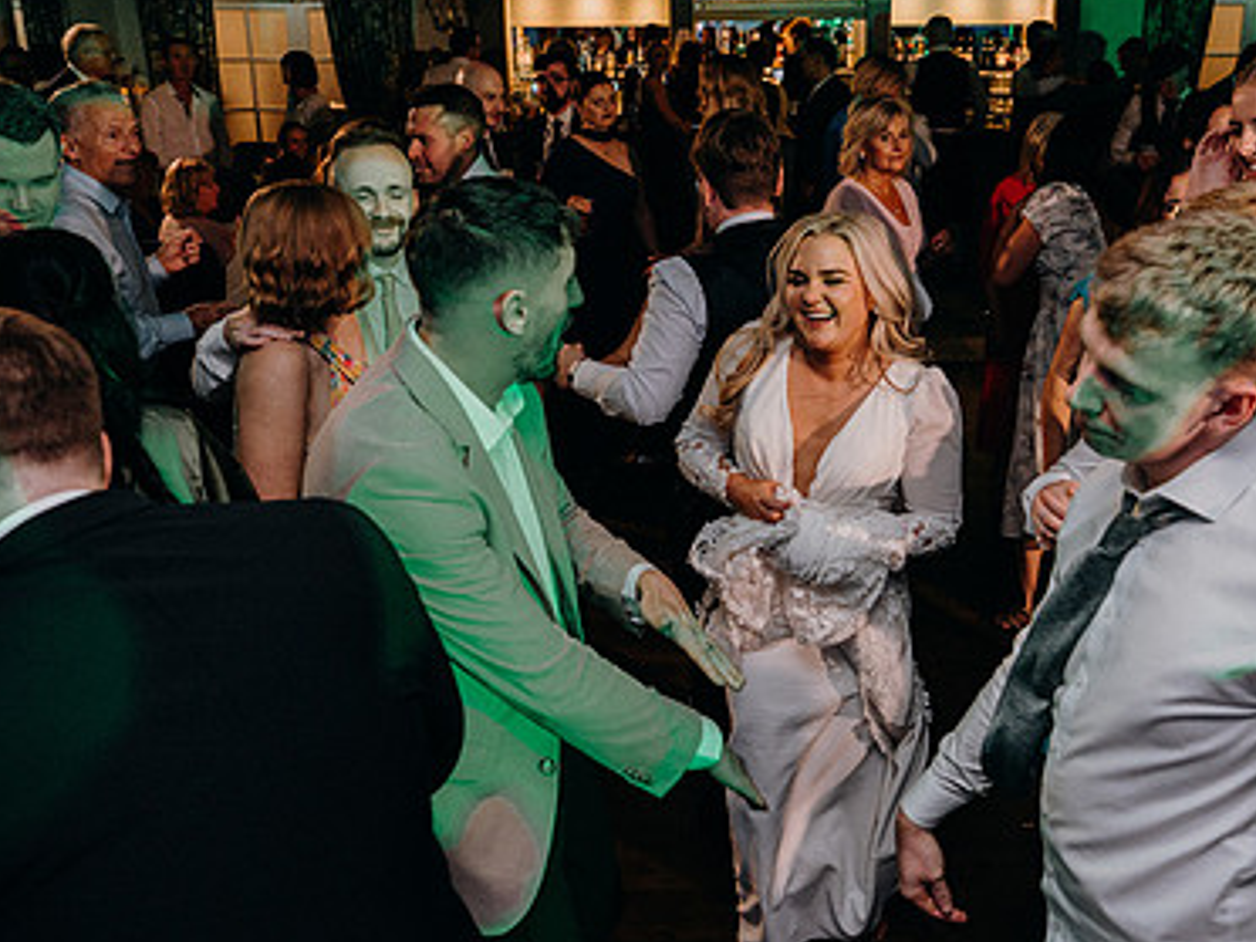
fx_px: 1306
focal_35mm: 36
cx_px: 709
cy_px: 441
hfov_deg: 51.2
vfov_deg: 39.6
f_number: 3.5
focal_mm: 24
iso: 2500
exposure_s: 1/160
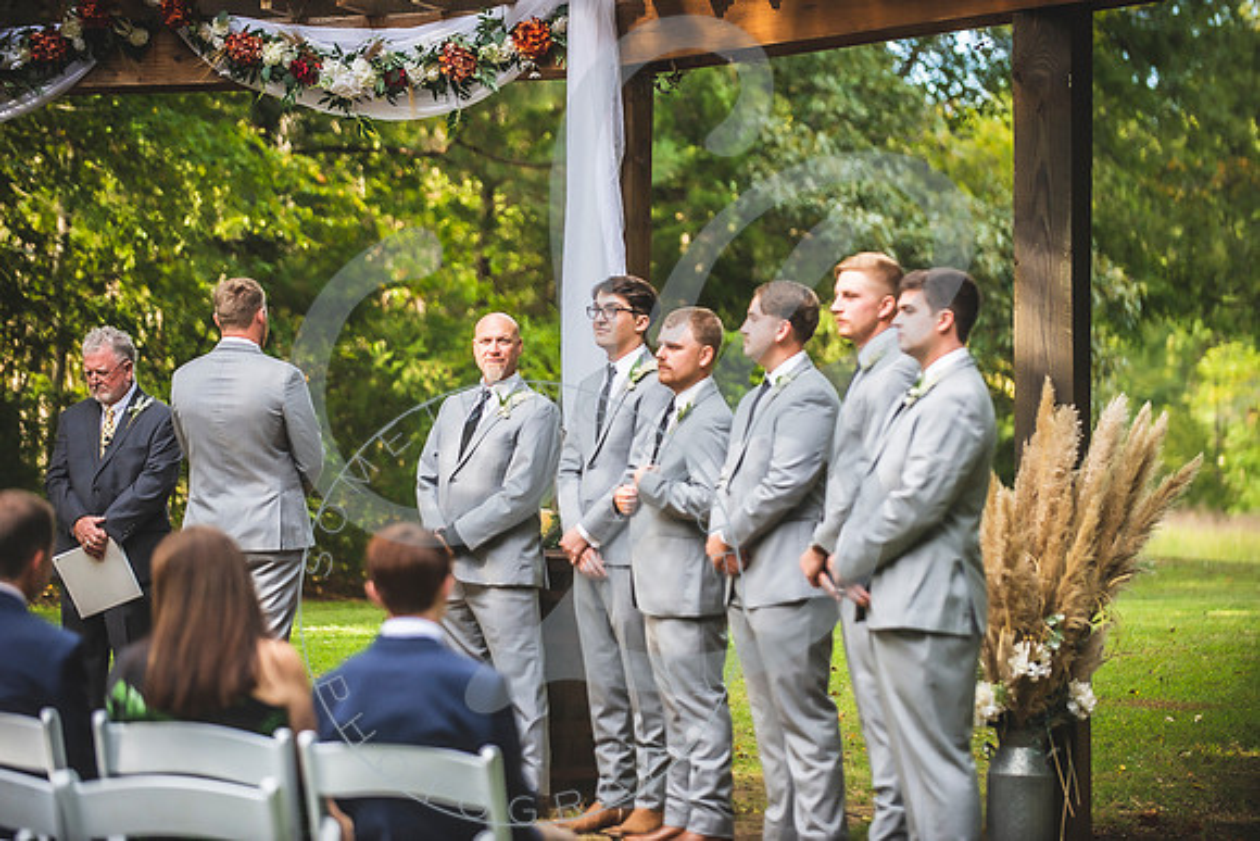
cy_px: 420
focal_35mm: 130
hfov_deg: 15.8
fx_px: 4551
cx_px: 630
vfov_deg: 10.6
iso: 500
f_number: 2.8
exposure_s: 1/640
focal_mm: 130
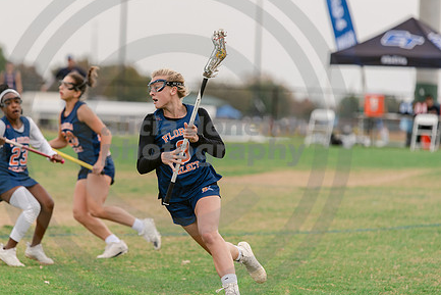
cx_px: 172
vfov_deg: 5.1
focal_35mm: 268
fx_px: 3284
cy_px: 137
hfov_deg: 7.7
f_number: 3.2
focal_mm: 200
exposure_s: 1/1250
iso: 250
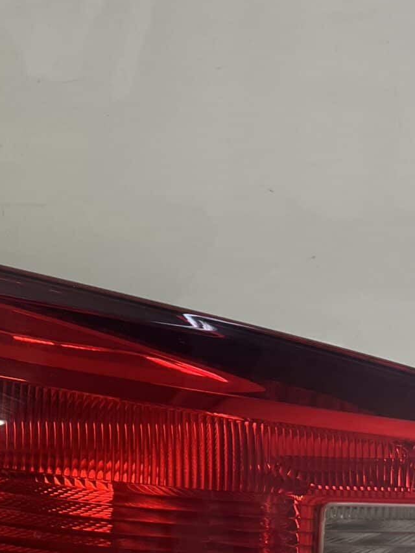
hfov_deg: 18.2
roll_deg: -5.6
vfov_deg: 25.0
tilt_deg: -20.4
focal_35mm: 78
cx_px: -47
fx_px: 1247
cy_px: 314
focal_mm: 5.1
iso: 125
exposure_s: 1/100
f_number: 1.6
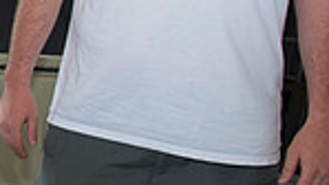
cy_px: 20
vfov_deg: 12.3
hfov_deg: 18.4
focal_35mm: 98
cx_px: -214
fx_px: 855
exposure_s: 1/200
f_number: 4
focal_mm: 24
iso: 125
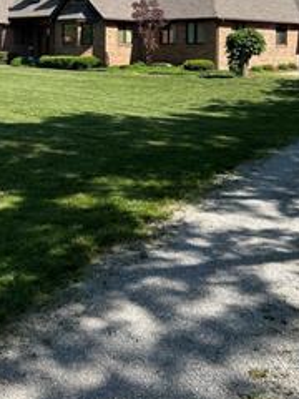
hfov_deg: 28.0
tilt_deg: +0.3
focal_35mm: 52
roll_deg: -0.2
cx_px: 179
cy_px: 52
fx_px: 599
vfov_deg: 35.0
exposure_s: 1/2994
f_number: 1.5
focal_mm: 5.7
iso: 50
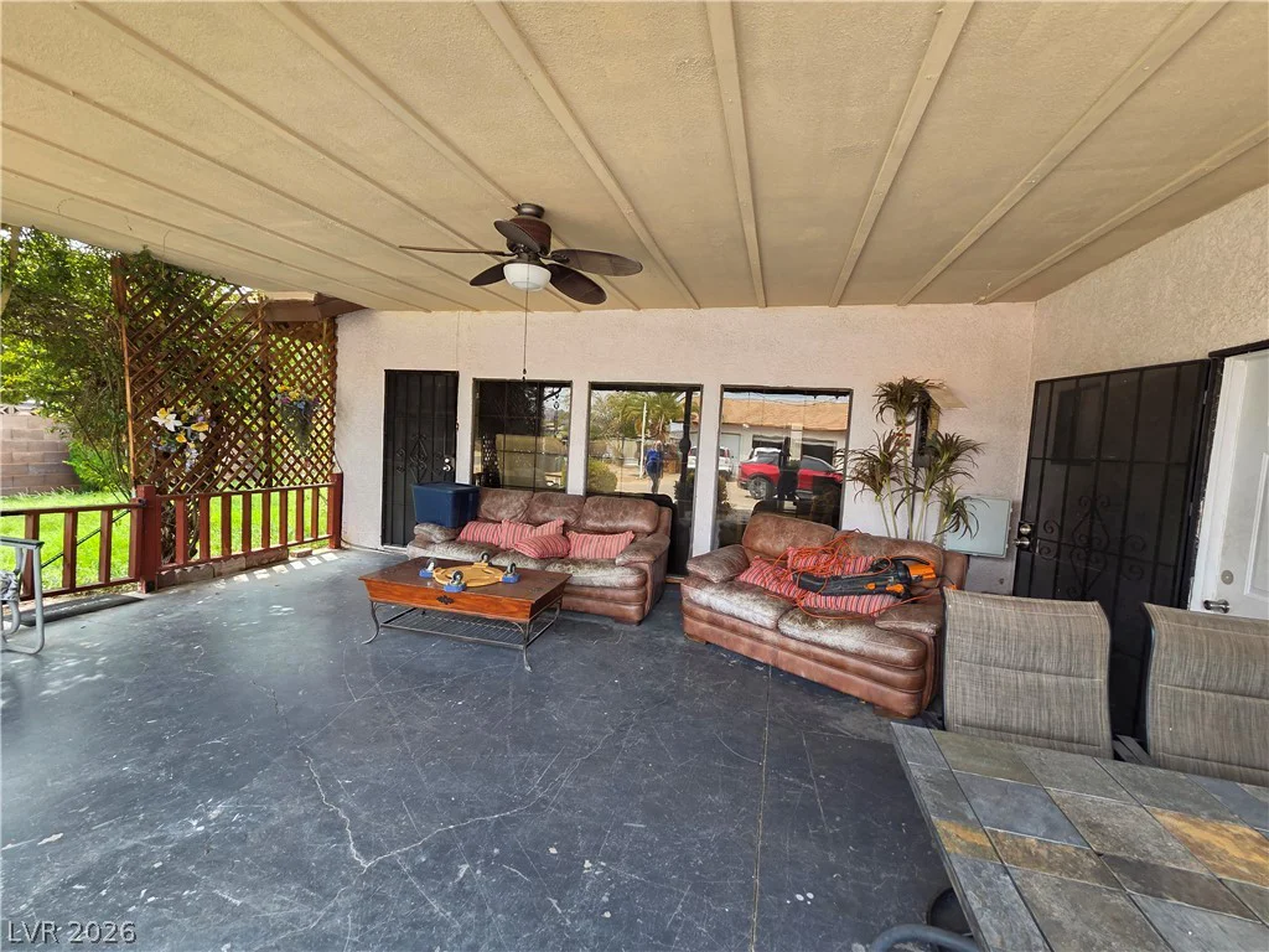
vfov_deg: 89.9
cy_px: 476
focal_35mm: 13
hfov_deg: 106.2
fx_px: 477
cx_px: 634
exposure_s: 1/125
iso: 50
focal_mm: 2.2
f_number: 2.2
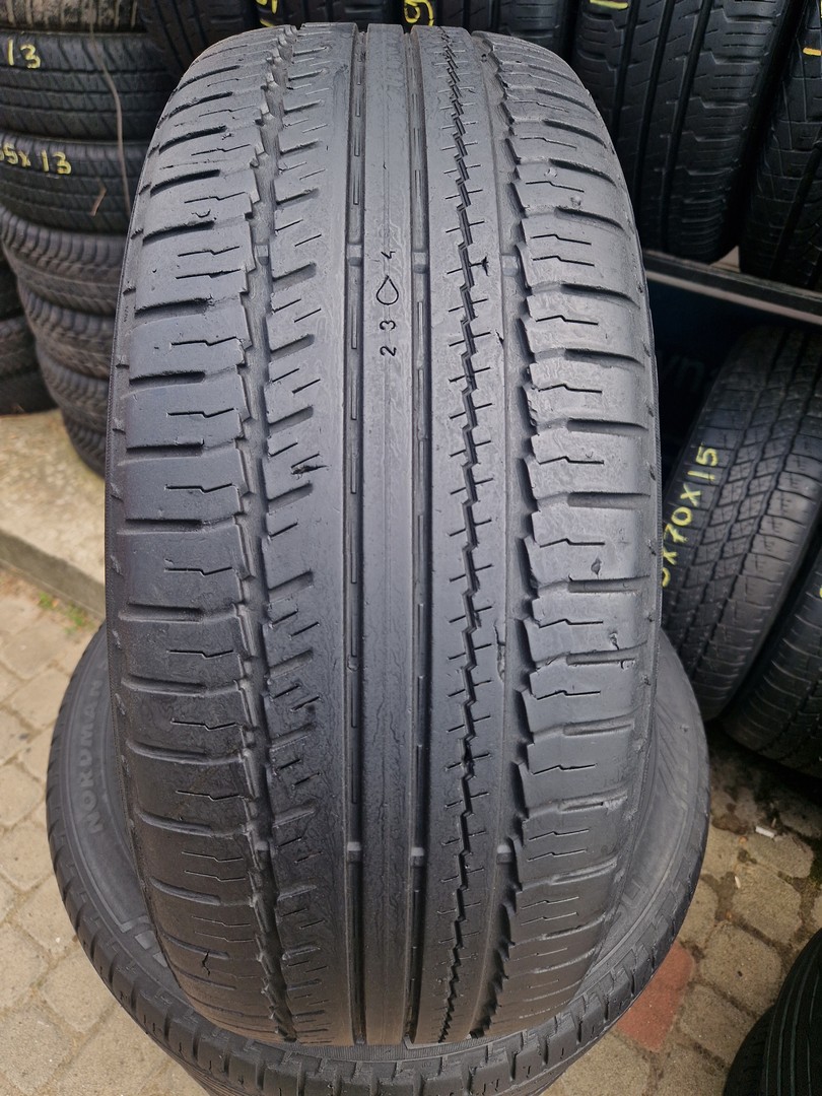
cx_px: 411
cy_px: 548
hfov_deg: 58.9
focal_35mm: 23
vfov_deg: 73.9
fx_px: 728
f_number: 1.8
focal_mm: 5.4
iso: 50
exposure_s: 1/404
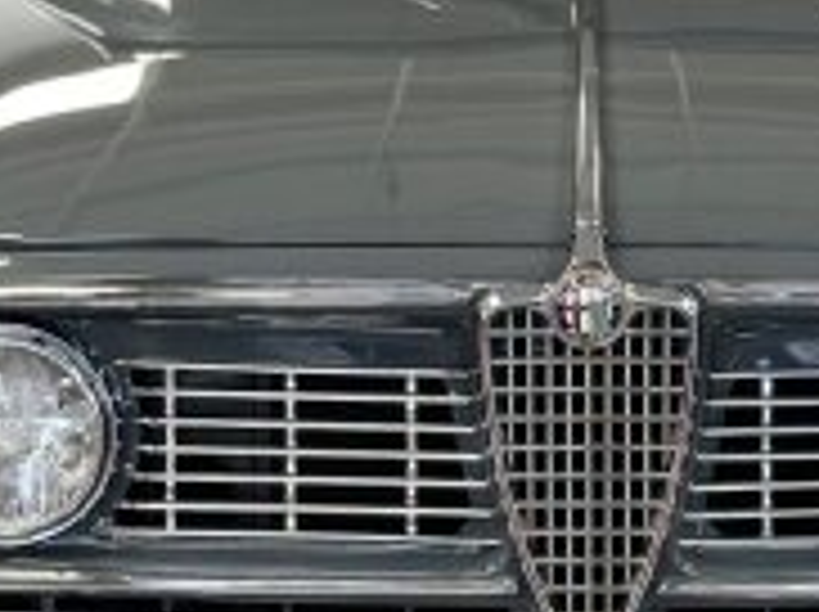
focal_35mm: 169
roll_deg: -1.0
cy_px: 356
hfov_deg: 11.7
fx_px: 3993
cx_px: 634
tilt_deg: -8.6
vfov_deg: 8.8
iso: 125
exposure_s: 1/50
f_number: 1.78
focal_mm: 6.86
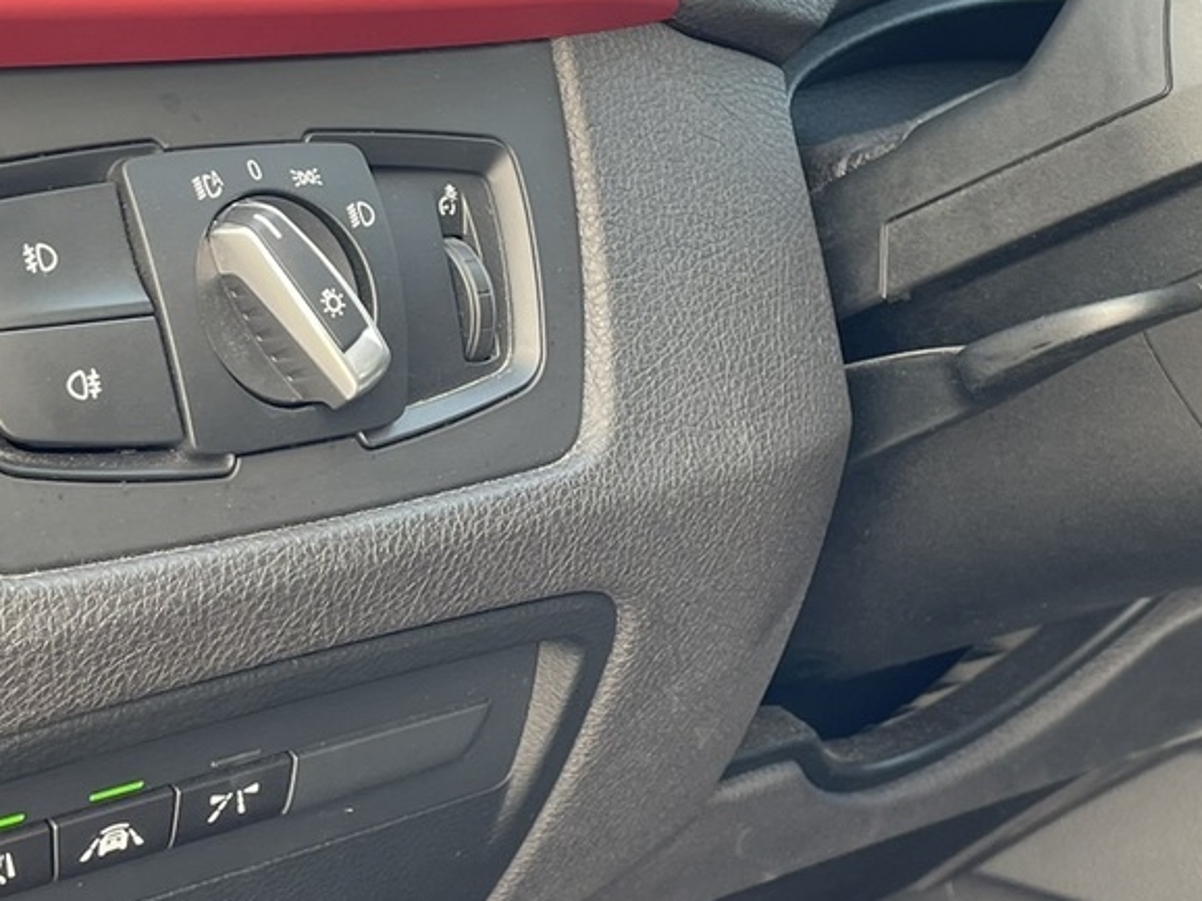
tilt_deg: -10.5
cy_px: 497
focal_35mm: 72
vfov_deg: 20.4
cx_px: 578
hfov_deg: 27.0
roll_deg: +1.7
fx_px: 2499
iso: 50
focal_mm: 4.2
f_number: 1.6
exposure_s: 1/121
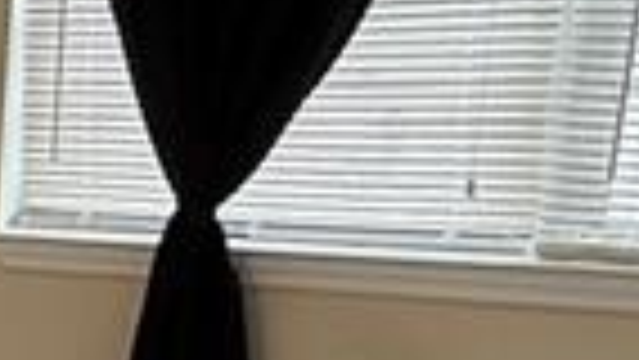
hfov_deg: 16.2
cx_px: -536
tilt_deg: -16.8
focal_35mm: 110
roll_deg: +1.1
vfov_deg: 10.6
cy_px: 576
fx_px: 1865
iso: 200
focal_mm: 2.22
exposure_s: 1/60
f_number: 2.2
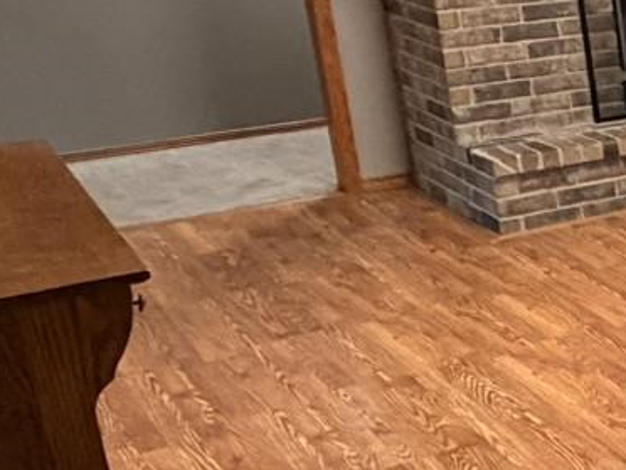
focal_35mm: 77
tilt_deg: -14.0
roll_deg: +0.0
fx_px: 1392
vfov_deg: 19.1
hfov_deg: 17.7
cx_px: 1257
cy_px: 189
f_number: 2.2
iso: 400
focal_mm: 2.22
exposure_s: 1/60
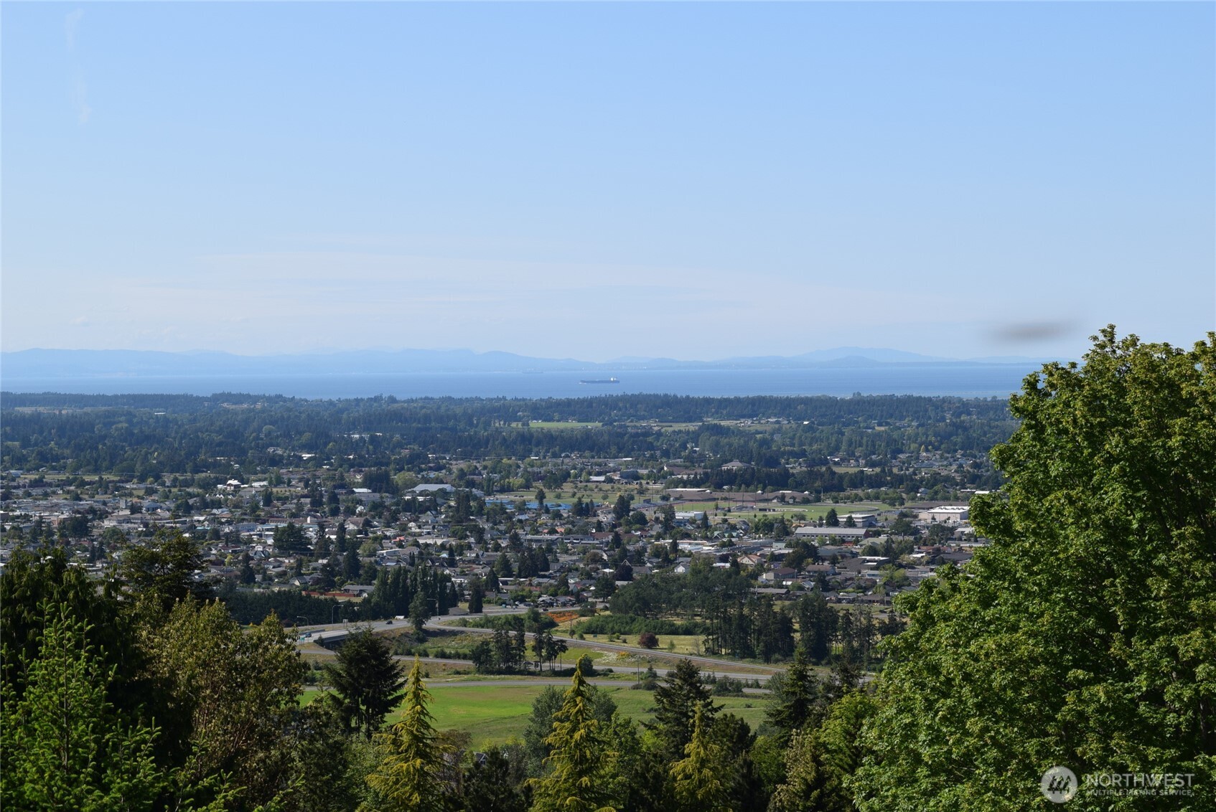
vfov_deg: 16.6
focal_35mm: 82
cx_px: 608
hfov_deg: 24.6
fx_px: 2788
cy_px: 406
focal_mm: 55
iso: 200
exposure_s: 1/400
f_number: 10
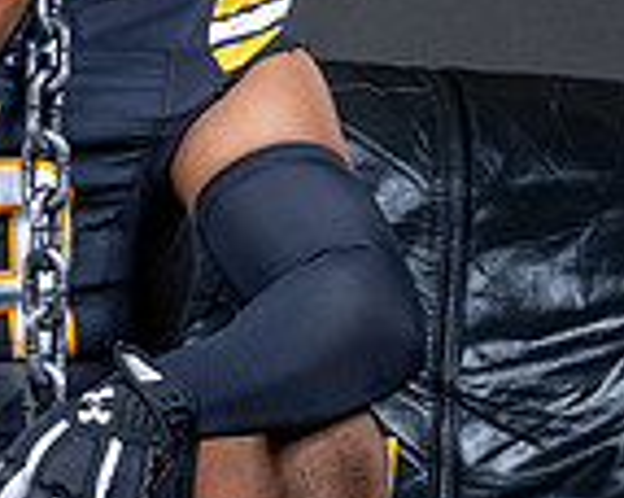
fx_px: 5293
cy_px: 435
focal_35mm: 287
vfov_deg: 5.4
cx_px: 248
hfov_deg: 6.7
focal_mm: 61
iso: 100
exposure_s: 1/200
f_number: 6.3
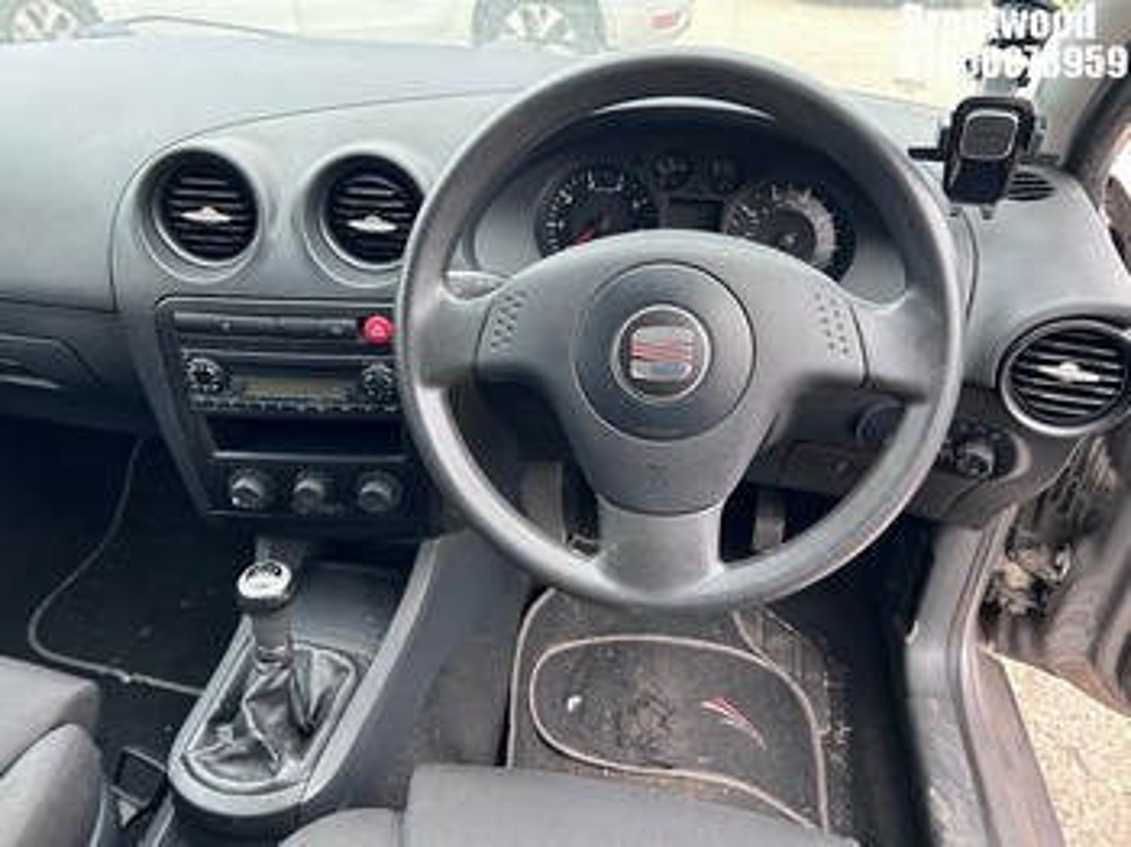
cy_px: 424
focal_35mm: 26
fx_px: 849
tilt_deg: -40.9
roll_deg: +2.7
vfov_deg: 53.0
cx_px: 566
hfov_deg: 67.3
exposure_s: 1/121
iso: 100
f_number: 1.5
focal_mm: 5.7
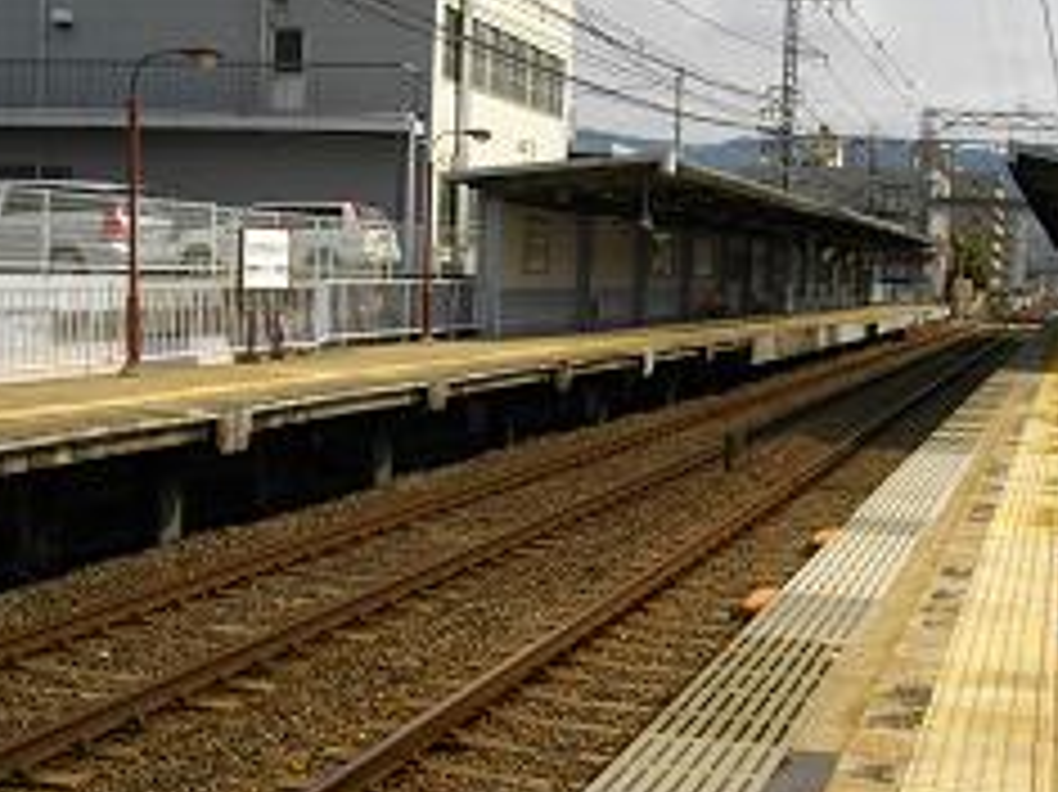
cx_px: 732
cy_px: 464
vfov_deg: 27.5
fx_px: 1619
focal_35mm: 53
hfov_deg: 35.7
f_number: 5.5
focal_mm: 5.7
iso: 100
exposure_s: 1/640
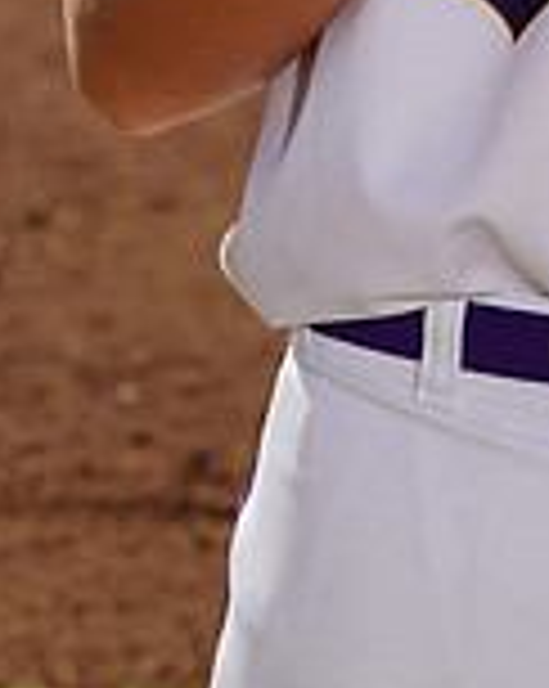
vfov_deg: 2.5
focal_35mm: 789
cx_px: 772
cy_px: -405
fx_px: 16057
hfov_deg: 2.0
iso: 100
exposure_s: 1/250
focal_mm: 221
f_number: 11
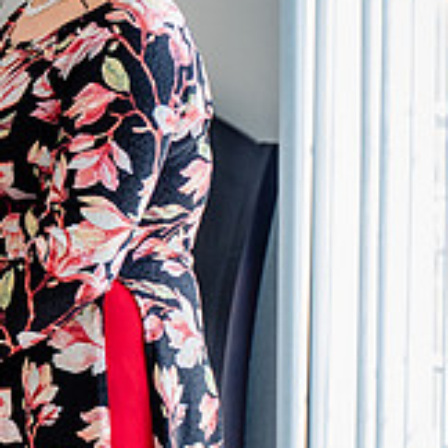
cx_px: -194
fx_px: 1874
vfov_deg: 13.6
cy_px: 228
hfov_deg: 13.0
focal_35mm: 128
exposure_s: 1/200
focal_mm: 42
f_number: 2.8
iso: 250
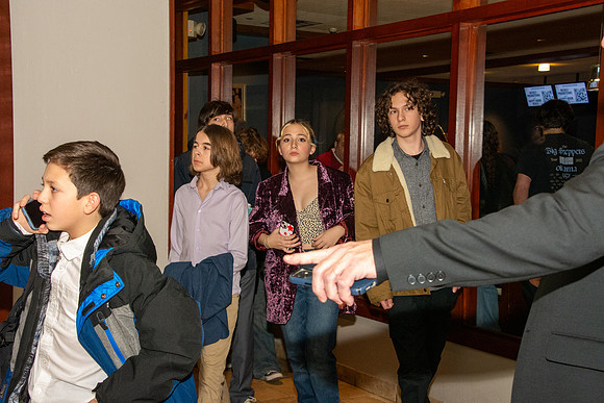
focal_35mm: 57
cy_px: 202
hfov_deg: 35.0
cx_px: 302
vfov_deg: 23.8
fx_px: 957
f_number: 7.1
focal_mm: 38
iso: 4000
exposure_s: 1/160
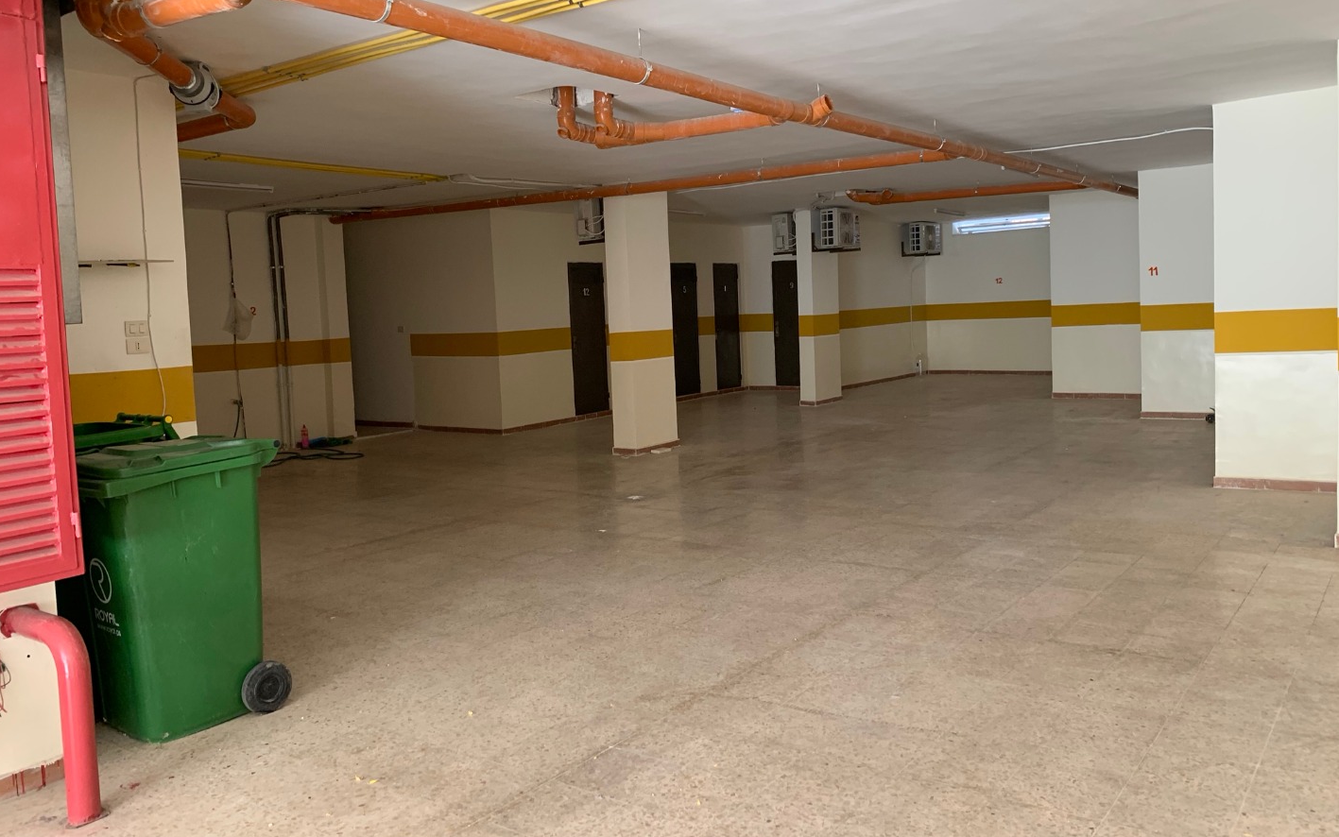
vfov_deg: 44.5
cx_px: 669
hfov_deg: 66.5
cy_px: 387
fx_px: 1022
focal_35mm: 28
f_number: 1.8
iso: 100
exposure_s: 1/60
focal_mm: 4.25
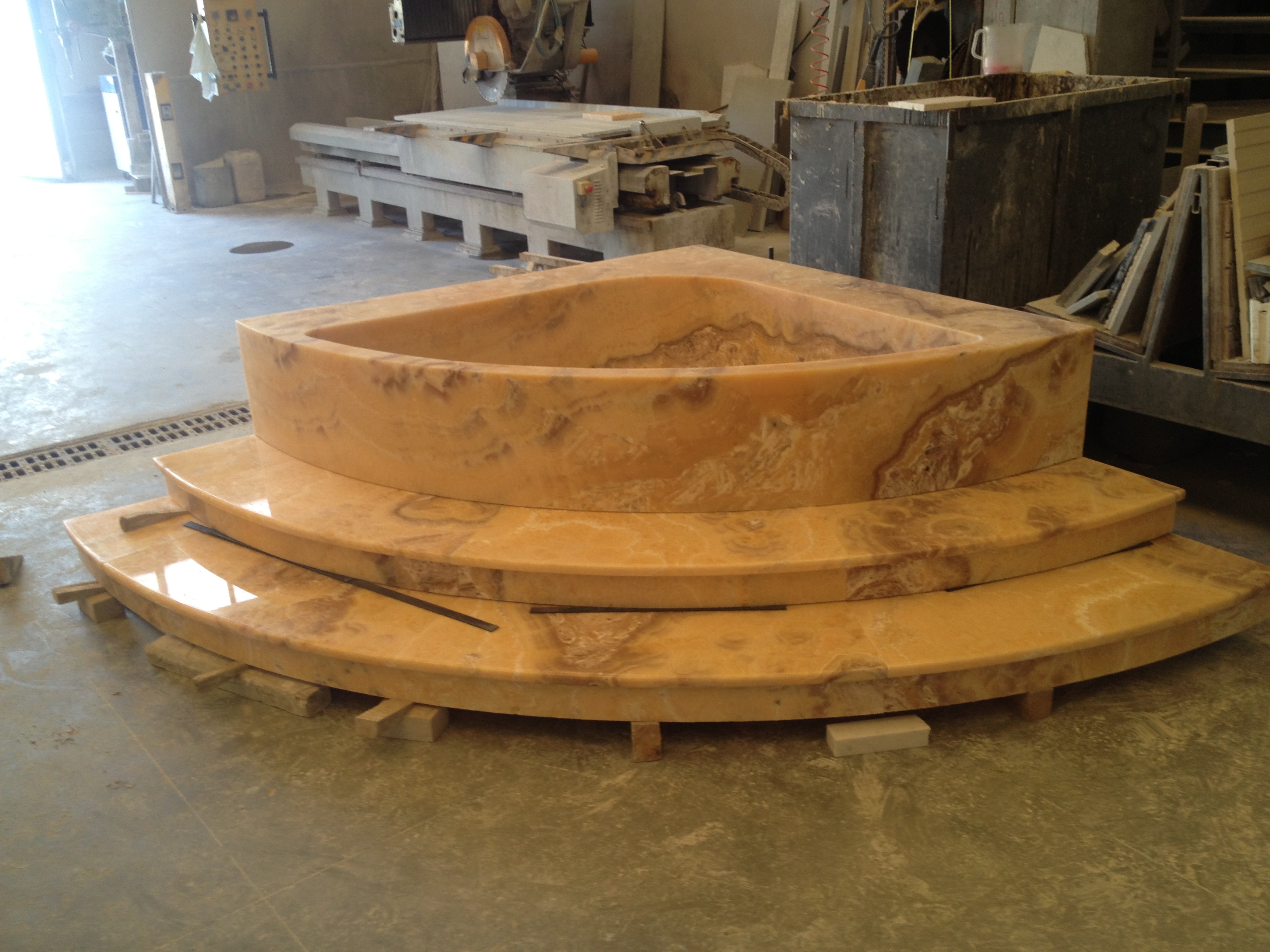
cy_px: 476
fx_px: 1284
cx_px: 635
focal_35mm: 35
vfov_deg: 40.7
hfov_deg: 52.6
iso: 50
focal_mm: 4.28
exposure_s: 1/30
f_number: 2.4
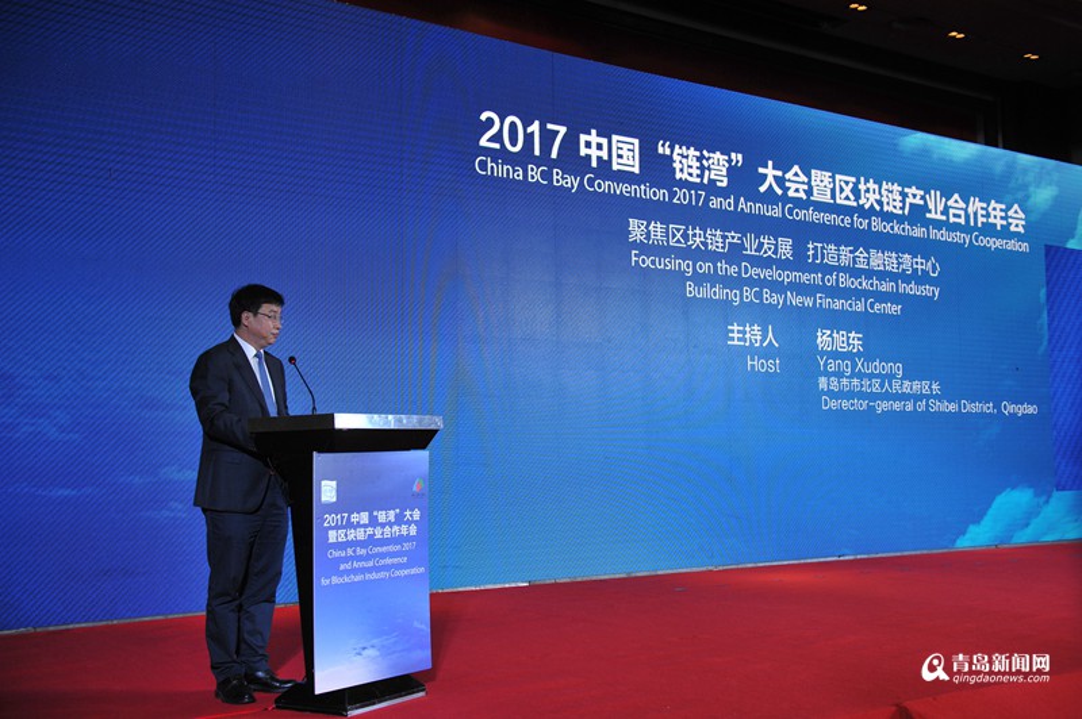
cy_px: 360
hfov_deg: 46.4
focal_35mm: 42
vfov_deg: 31.8
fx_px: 1261
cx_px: 541
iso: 640
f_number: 3.5
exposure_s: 1/200
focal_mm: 42
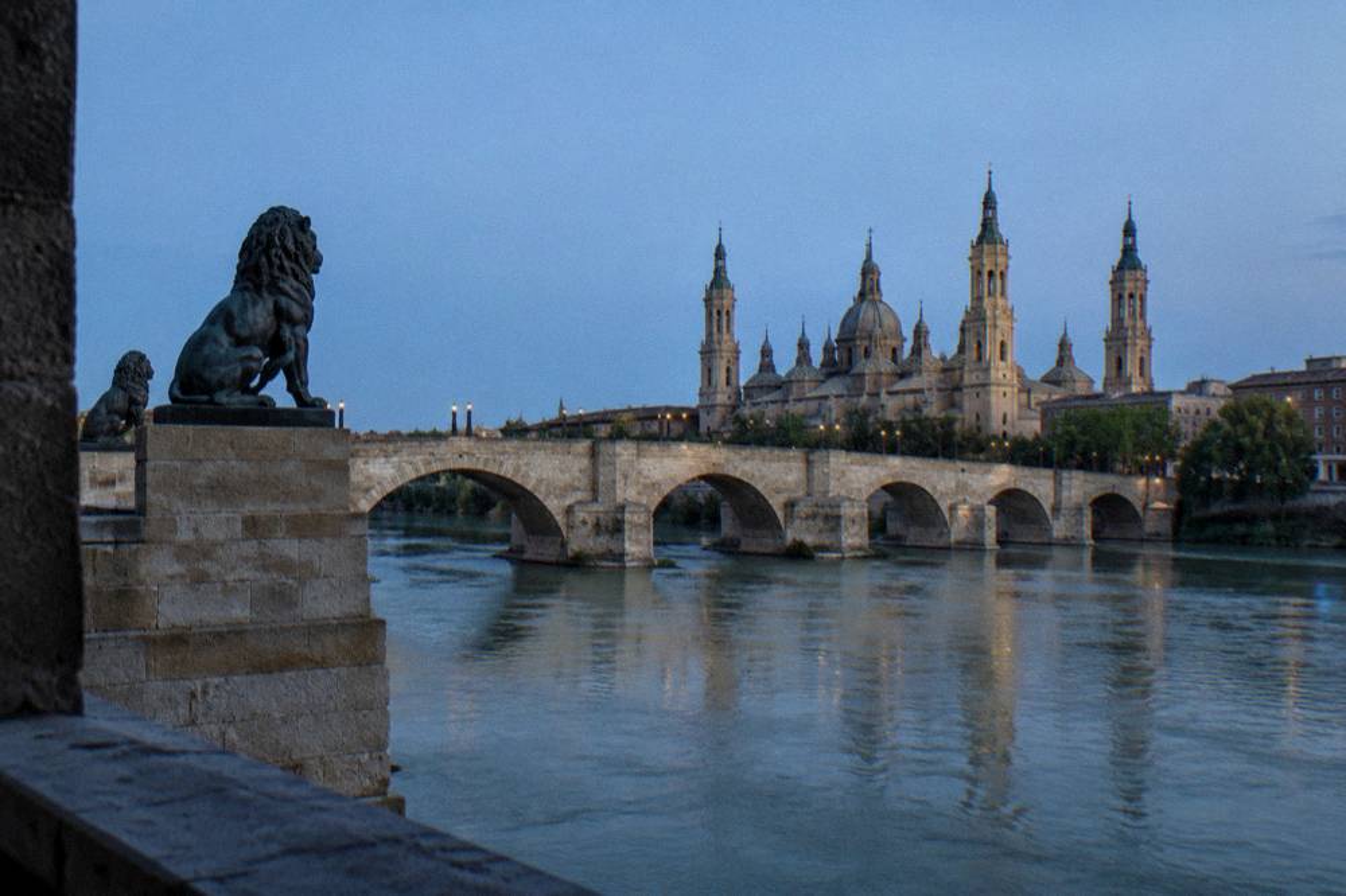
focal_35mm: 49
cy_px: 448
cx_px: 673
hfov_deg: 40.4
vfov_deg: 27.5
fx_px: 1831
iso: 400
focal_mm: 49
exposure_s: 1/640
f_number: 5.6
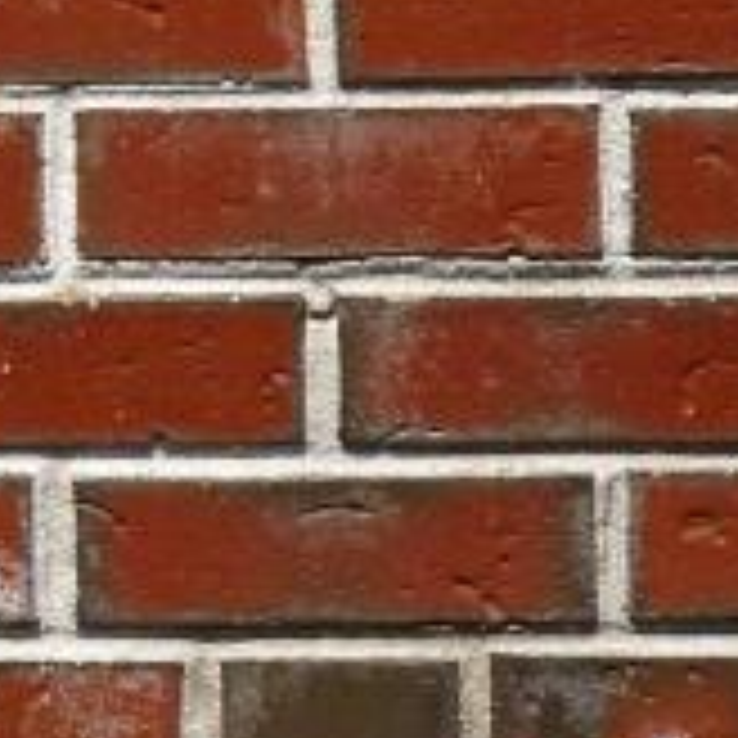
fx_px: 14762
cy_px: -421
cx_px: -1436
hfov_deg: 2.8
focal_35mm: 612
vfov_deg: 2.9
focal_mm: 18.2
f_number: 5.6
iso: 80
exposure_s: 1/1000
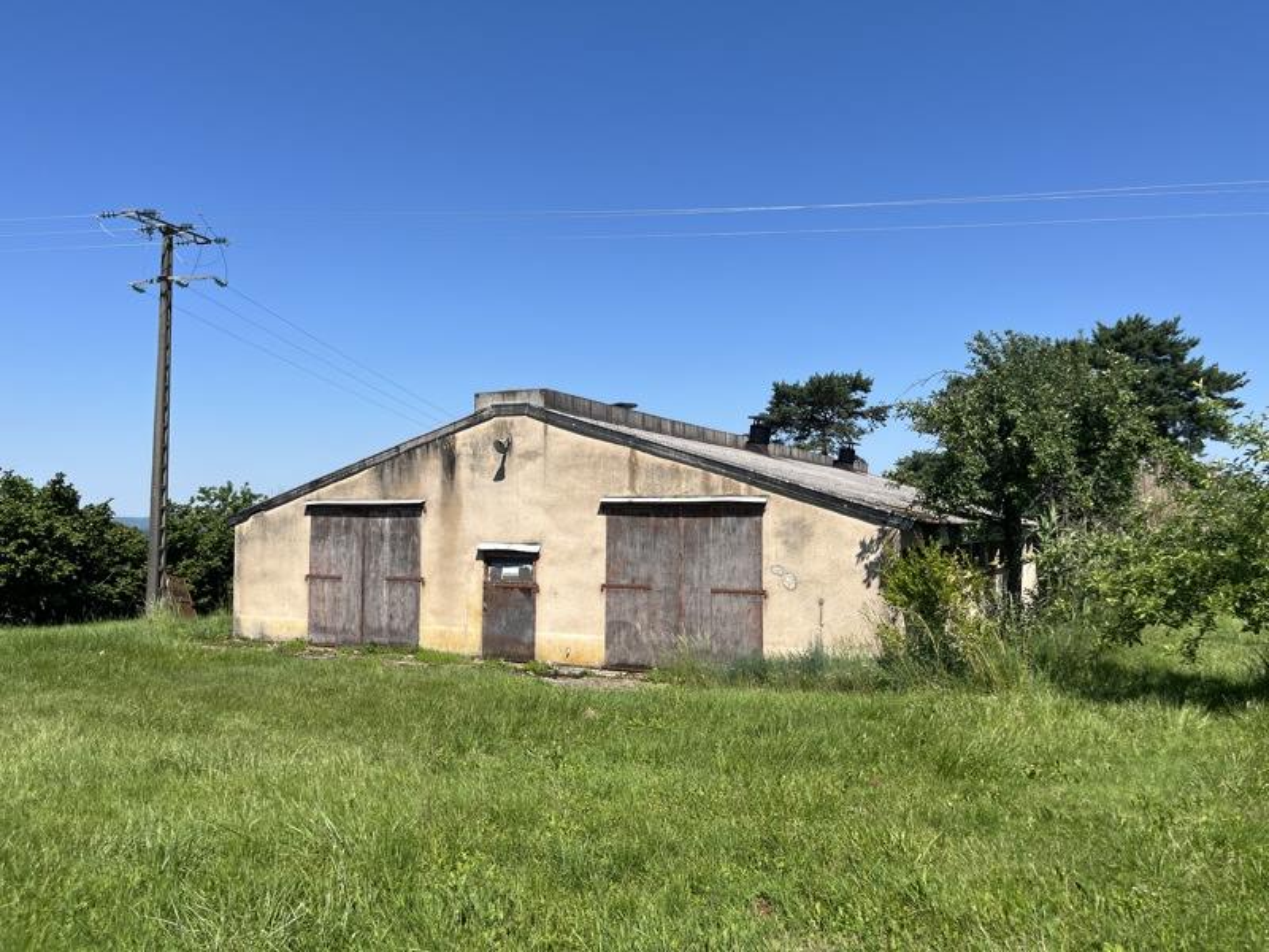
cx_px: 634
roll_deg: -0.1
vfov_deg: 53.1
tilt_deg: +2.5
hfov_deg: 67.3
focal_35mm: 26
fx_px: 953
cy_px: 476
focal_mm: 5.1
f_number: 1.6
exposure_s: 1/4016
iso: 50
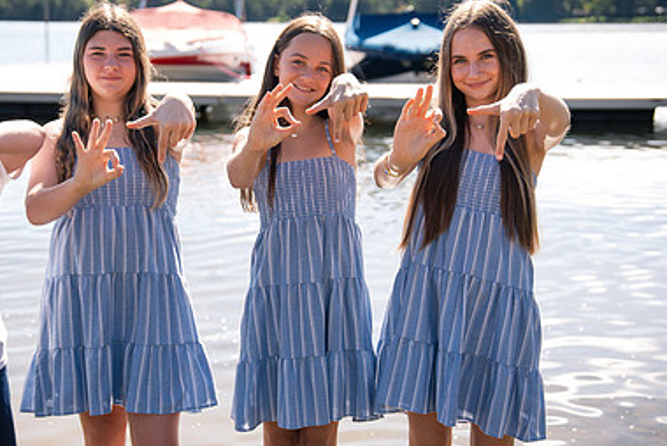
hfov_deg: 32.2
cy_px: 259
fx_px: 1150
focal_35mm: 62
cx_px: 254
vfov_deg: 21.9
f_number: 2.8
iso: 160
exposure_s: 1/800
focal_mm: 39
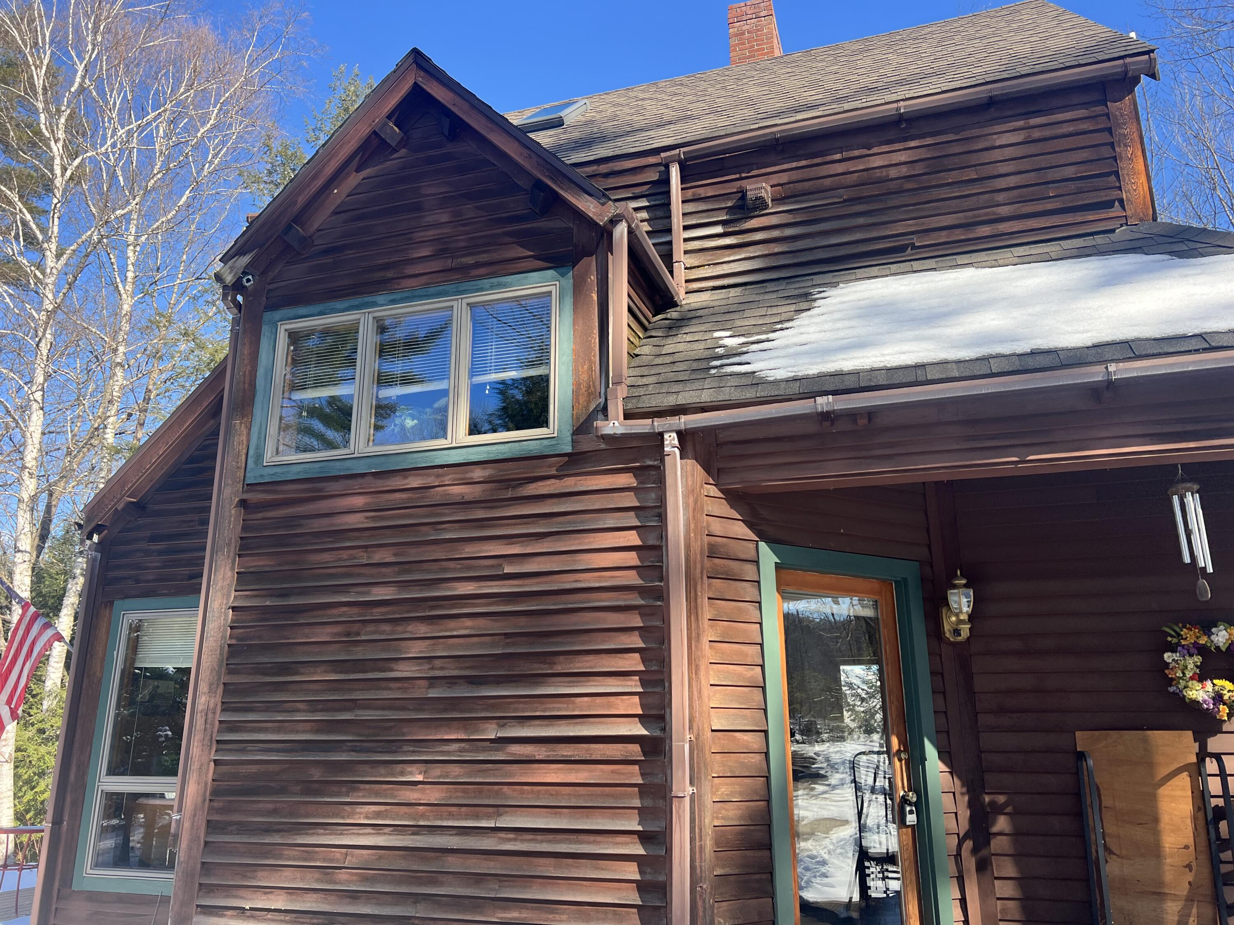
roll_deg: +0.7
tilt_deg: +16.2
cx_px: 617
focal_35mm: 26
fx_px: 927
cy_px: 462
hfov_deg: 67.3
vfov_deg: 53.1
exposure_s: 1/873
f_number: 1.5
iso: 50
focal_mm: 5.7
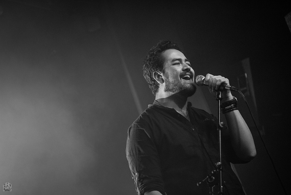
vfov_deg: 19.5
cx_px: 146
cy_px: 98
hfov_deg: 28.8
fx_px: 566
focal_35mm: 70
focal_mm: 70
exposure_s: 1/80
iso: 4000
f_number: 2.8
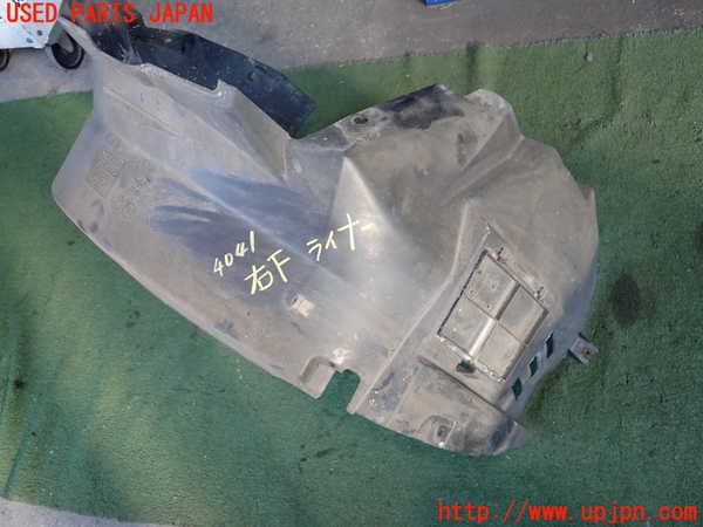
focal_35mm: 30
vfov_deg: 46.8
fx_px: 609
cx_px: 352
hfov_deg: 60.0
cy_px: 264
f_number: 2.3
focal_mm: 5.4
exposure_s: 1/125
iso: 200
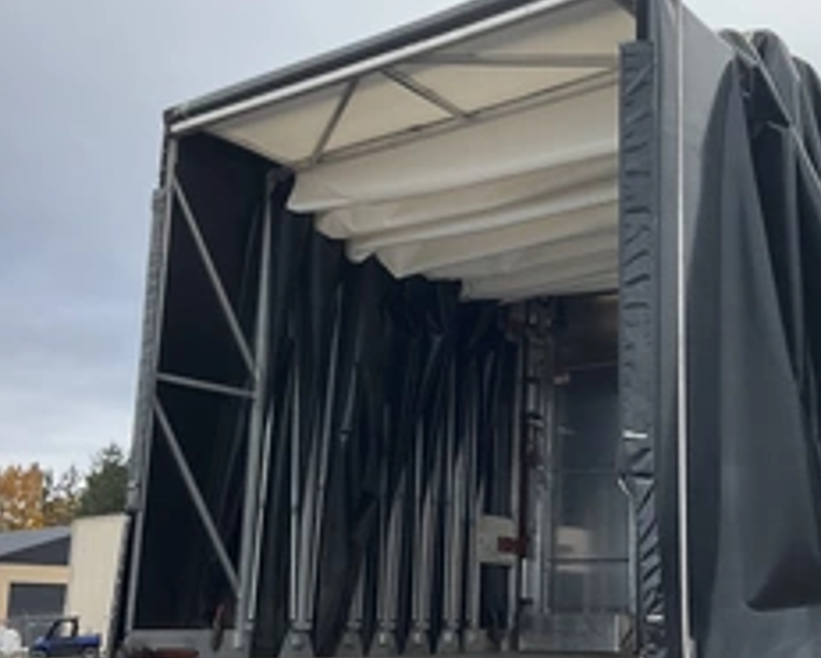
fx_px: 1191
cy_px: 359
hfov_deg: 37.6
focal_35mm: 49
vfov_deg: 30.8
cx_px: 554
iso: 25
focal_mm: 3
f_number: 1.8
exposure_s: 1/749
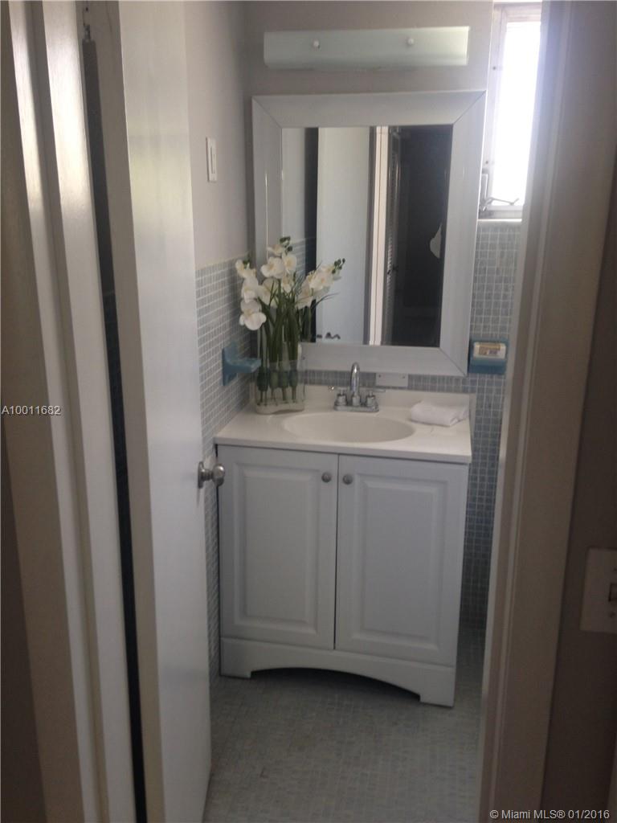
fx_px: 784
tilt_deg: -11.4
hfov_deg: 42.9
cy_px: 412
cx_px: 308
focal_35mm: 33
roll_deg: -3.1
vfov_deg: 55.4
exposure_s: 1/24
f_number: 2.4
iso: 50
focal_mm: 4.12
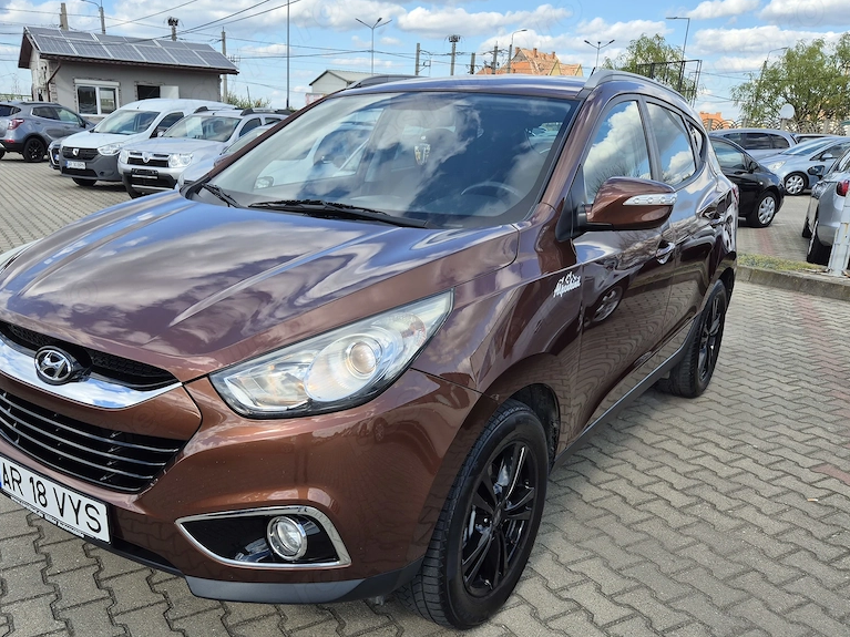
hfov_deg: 59.7
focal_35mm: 30
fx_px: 737
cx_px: 365
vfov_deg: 46.5
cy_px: 389
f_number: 1.8
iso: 25
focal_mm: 5.4
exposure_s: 1/946
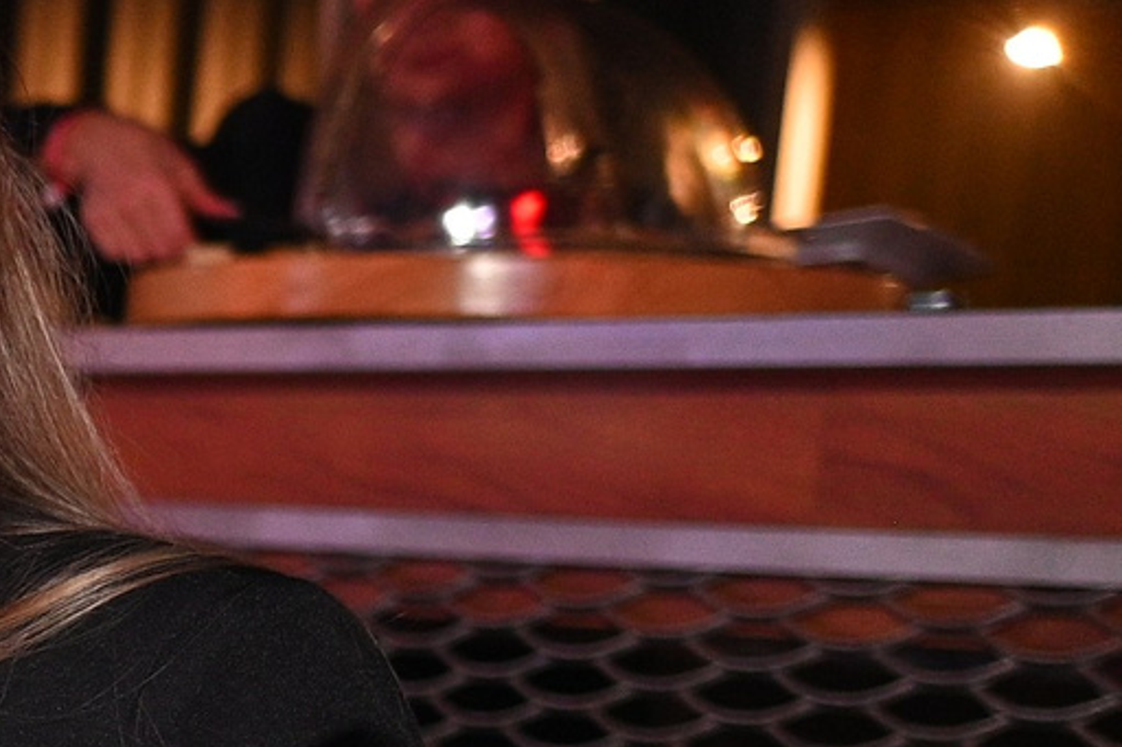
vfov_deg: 13.3
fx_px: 3115
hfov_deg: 16.5
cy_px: 919
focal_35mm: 100
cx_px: -982
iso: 800
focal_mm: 20
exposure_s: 1/60
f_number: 2
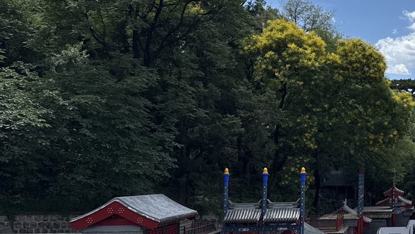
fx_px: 649
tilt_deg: +5.7
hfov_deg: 31.3
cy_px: 117
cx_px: 462
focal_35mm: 59
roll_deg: +0.6
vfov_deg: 20.4
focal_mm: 6.76
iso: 80
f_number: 1.78
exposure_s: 1/6711
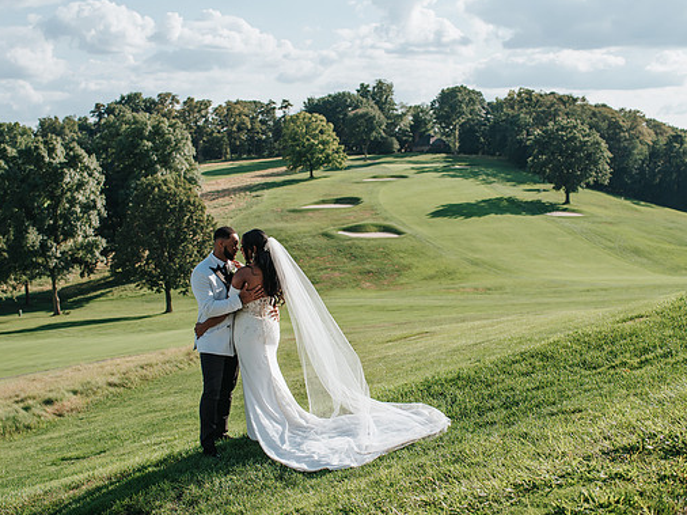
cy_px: 337
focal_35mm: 50
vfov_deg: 28.9
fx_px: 992
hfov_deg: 38.2
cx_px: 344
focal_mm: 35
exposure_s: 1/1250
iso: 100
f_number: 3.2
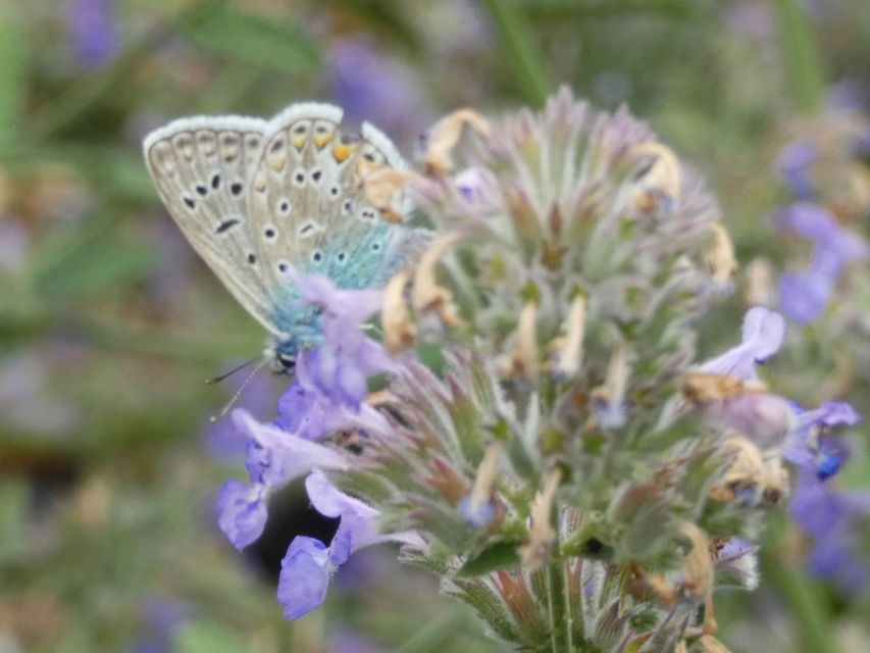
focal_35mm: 211
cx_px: 435
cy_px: 326
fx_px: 5304
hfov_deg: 9.4
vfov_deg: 7.0
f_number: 5.5
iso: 160
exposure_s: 1/80
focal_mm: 37.8
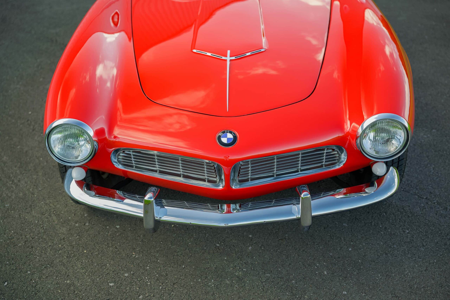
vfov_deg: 27.3
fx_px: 619
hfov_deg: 40.0
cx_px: 225
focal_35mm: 50
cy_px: 150
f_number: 2.8
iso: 64
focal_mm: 49.5
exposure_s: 1/100
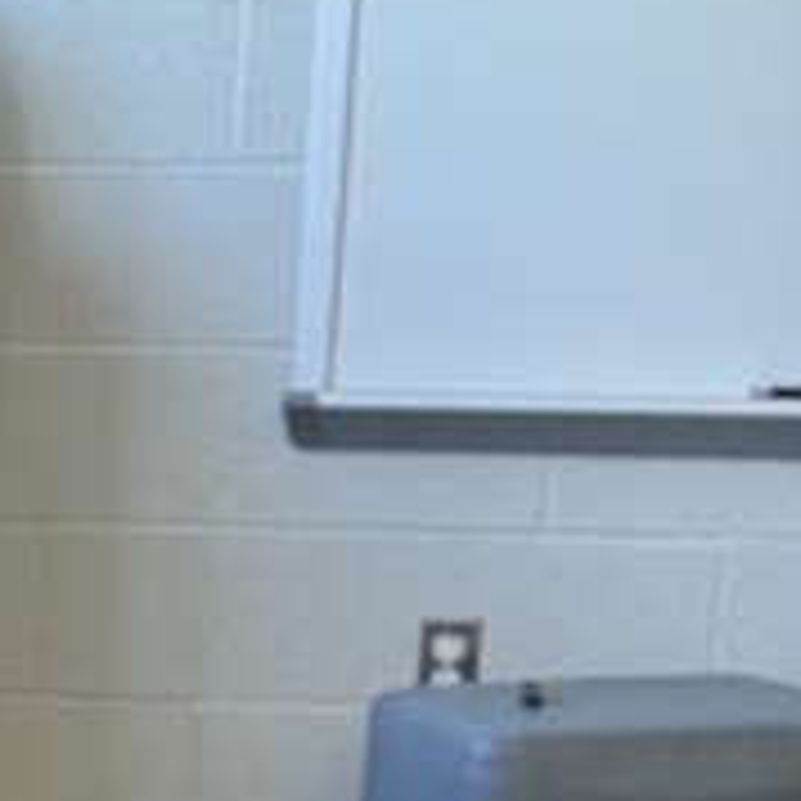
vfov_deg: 6.7
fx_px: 6388
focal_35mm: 244
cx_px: -878
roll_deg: +0.9
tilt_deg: -19.5
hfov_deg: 6.9
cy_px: 2164
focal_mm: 6.76
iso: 160
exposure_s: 1/120
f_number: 1.78
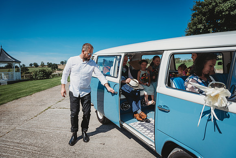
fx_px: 157
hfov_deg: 73.7
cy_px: 79
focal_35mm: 24
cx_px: 118
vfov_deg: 53.2
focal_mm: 24
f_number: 4
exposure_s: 1/2500
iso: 100
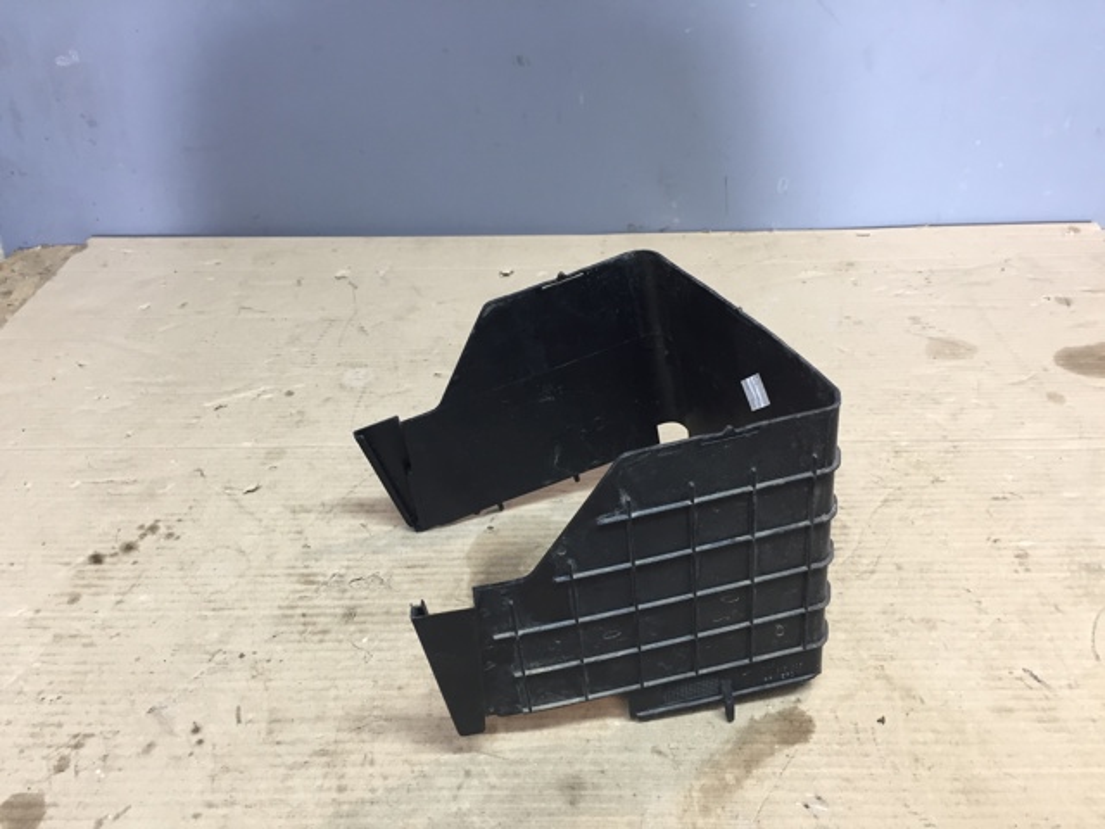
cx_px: 552
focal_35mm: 29
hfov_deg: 61.7
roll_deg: -0.2
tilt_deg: -34.8
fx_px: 926
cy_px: 414
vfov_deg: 48.2
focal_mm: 4.15
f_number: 2.2
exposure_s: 1/33
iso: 100
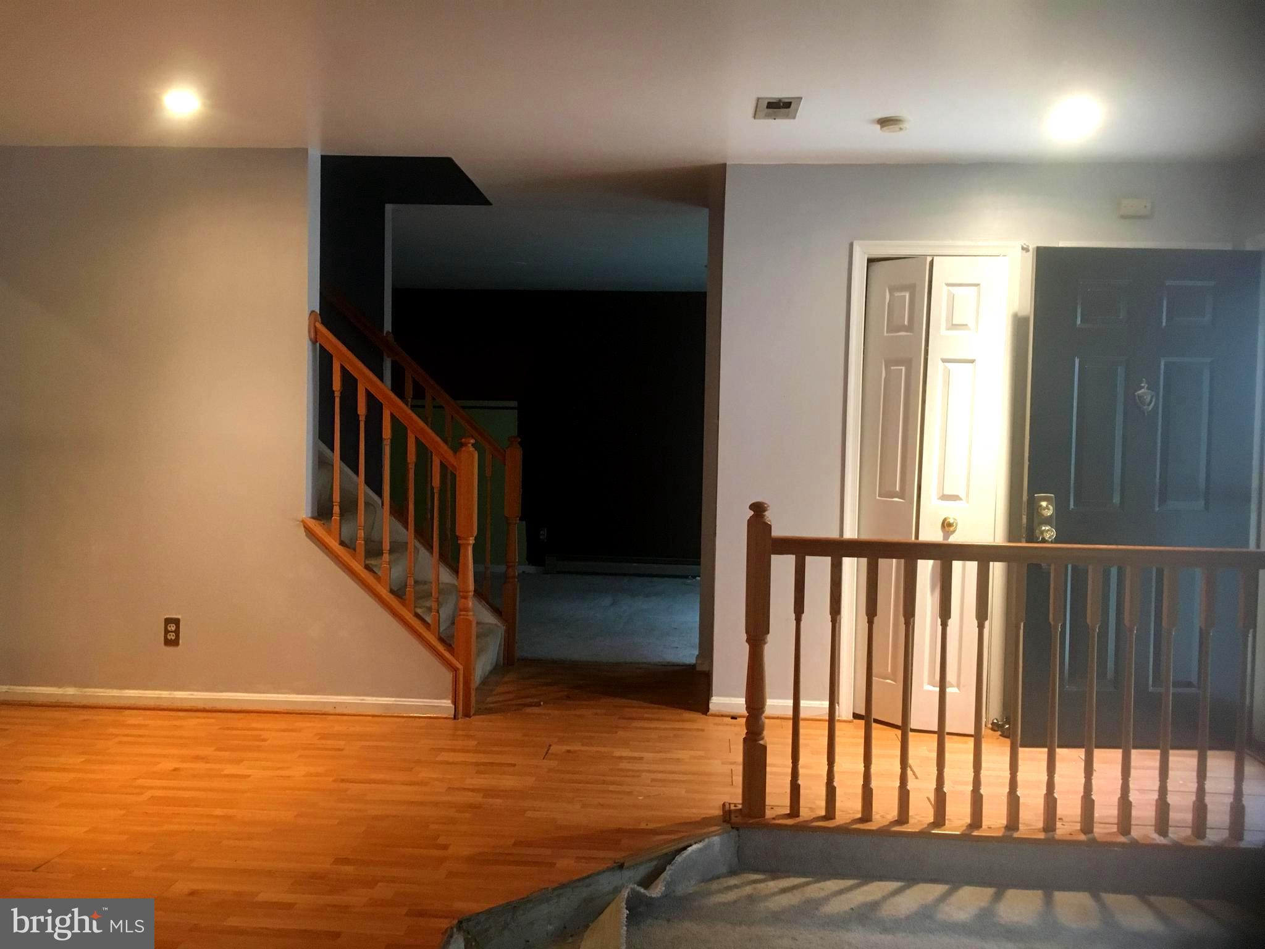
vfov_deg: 48.2
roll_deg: -1.6
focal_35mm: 29
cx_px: 632
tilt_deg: -1.7
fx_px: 1060
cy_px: 474
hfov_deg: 61.7
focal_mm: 4.15
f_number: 2.2
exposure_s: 1/24
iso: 200
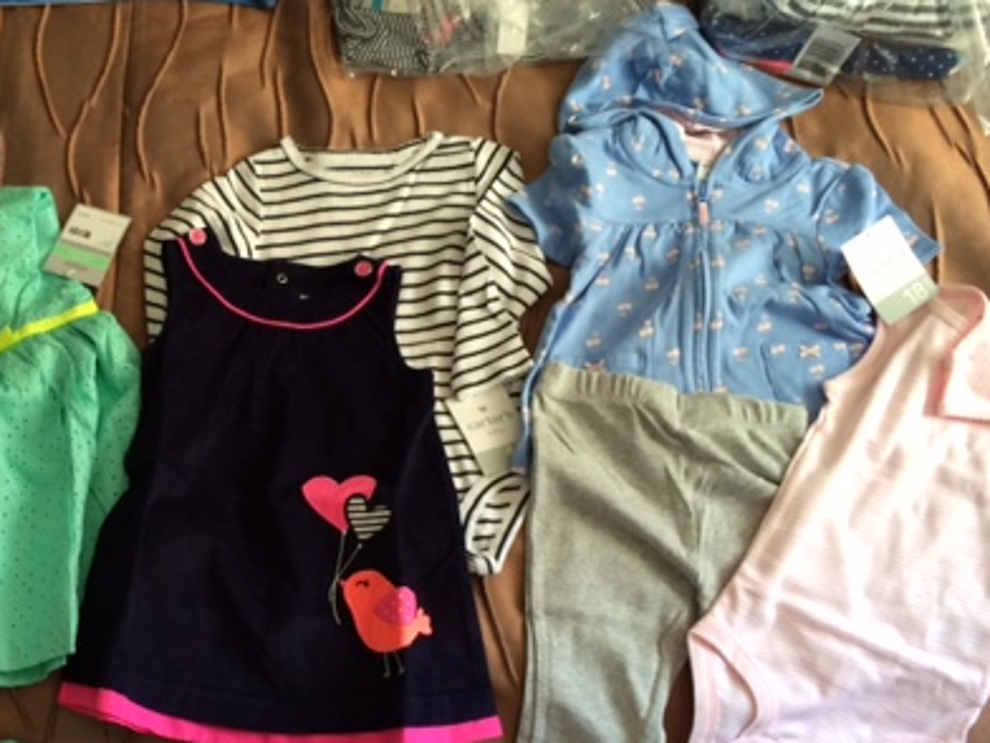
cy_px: 475
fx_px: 1401
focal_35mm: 49
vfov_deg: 29.5
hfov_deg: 37.6
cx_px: 212
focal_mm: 4.12
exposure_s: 1/33
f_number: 2.2
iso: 125
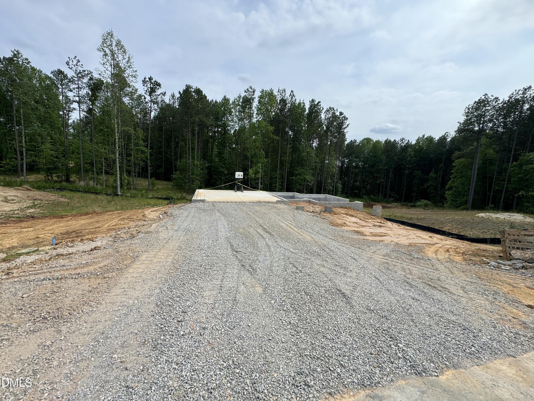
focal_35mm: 14
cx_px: 267
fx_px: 216
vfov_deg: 85.7
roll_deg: -2.6
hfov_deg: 102.1
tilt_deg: -6.9
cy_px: 200
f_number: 2.2
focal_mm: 2.22
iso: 50
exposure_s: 1/1477
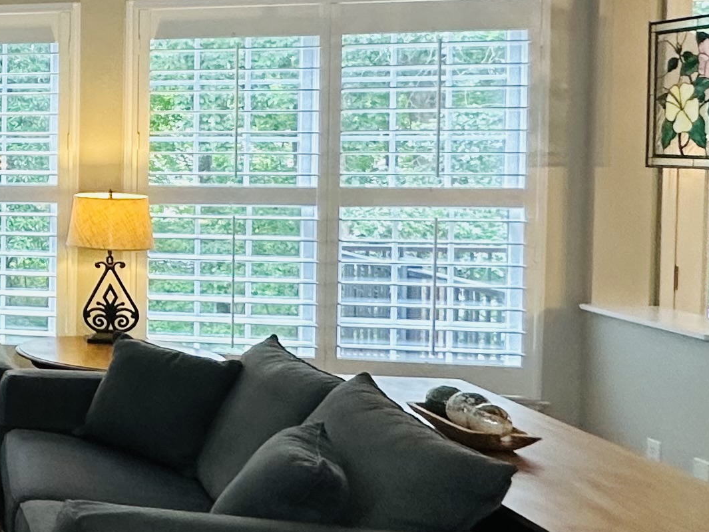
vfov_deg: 27.3
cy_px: 173
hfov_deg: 25.5
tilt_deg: -0.1
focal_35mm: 53
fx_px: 1086
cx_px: -393
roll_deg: -0.2
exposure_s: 1/60
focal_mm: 2.22
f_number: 2.2
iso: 160
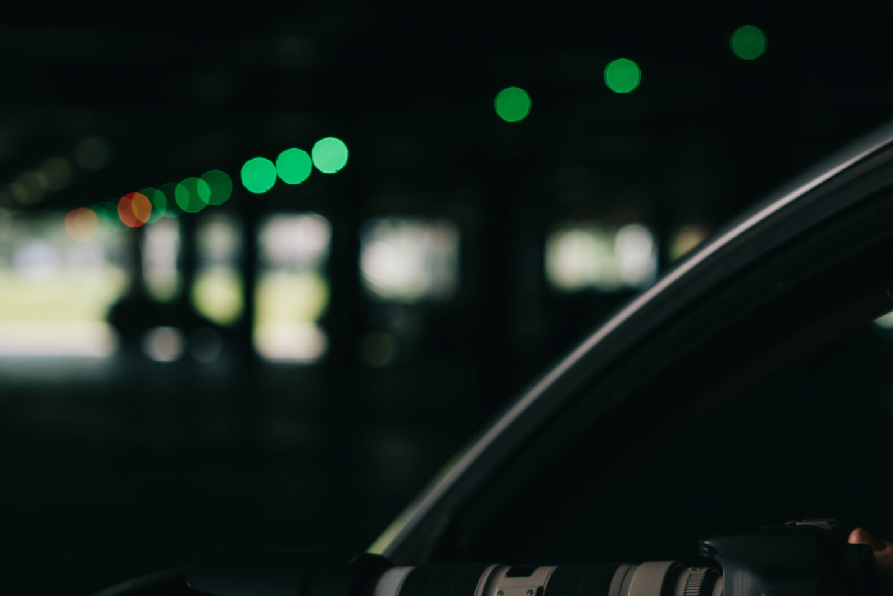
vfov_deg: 15.2
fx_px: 2208
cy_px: 503
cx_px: 725
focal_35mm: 89
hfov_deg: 22.5
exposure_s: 1/200
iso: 100
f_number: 3.2
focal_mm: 50
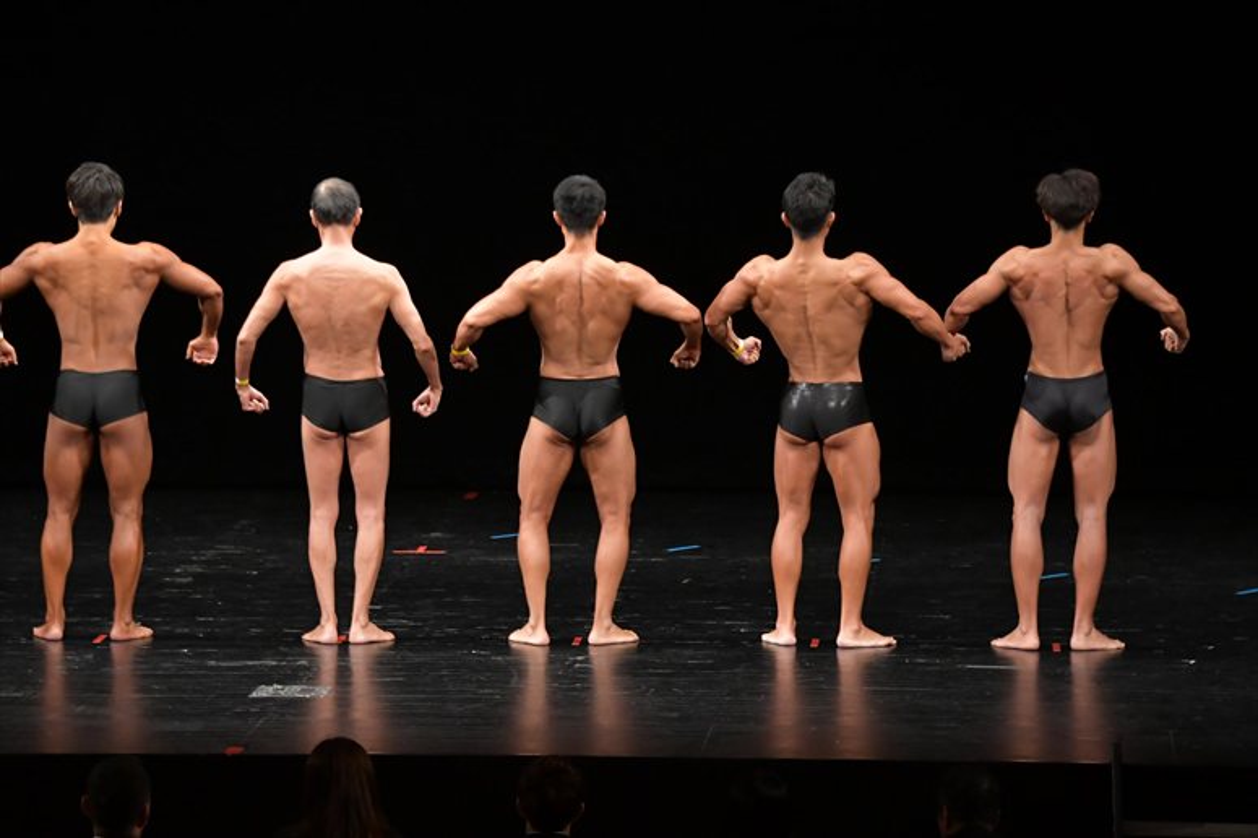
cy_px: 419
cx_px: 629
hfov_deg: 11.8
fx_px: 6077
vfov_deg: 7.9
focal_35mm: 174
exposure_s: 1/400
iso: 3200
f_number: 5.6
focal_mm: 116
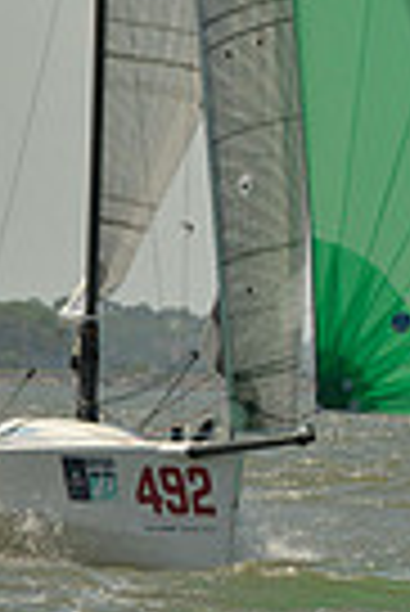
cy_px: -284
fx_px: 14483
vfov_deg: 2.4
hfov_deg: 1.6
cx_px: 250
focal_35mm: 850
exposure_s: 1/1600
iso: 280
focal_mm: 200
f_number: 9
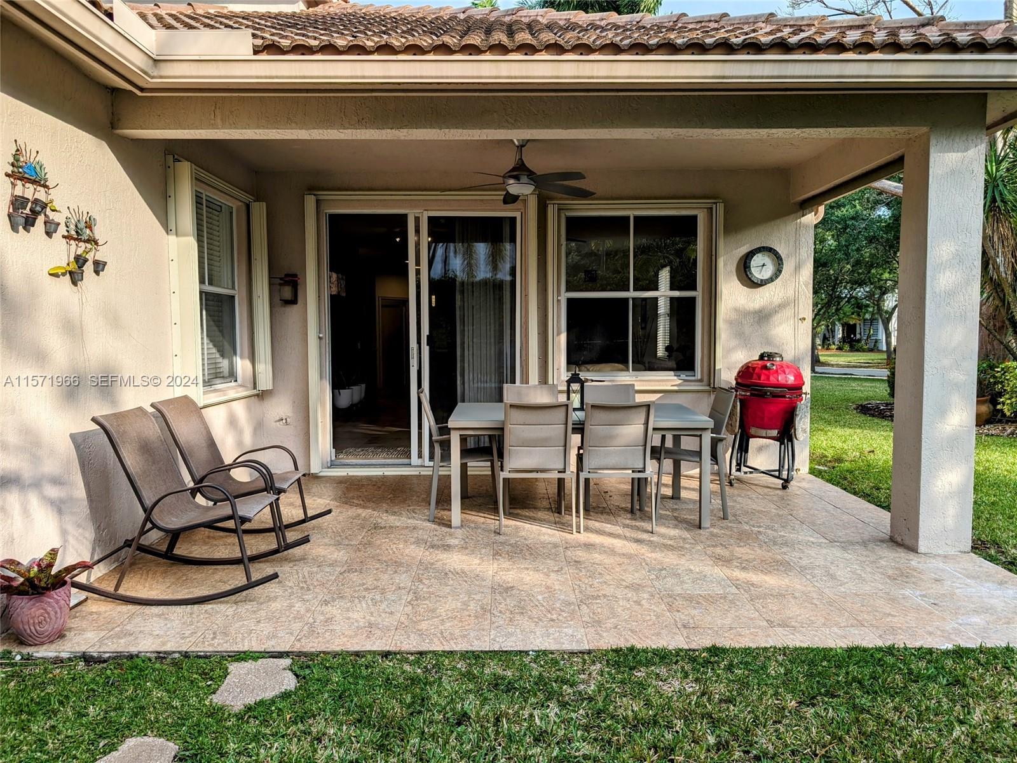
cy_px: 382
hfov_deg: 71.6
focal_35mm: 24
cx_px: 508
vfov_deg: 56.8
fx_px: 705
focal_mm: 6.9
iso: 21
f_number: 1.68
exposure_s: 1/514
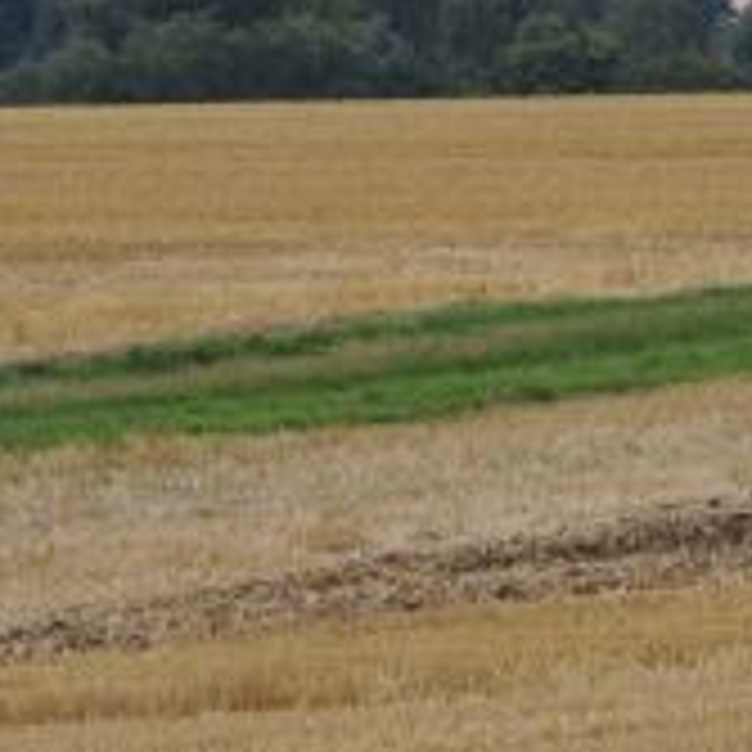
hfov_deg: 3.4
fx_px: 12707
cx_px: 1639
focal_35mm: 517
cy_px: 466
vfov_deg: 3.4
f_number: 9
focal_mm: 85
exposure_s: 1/320
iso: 200
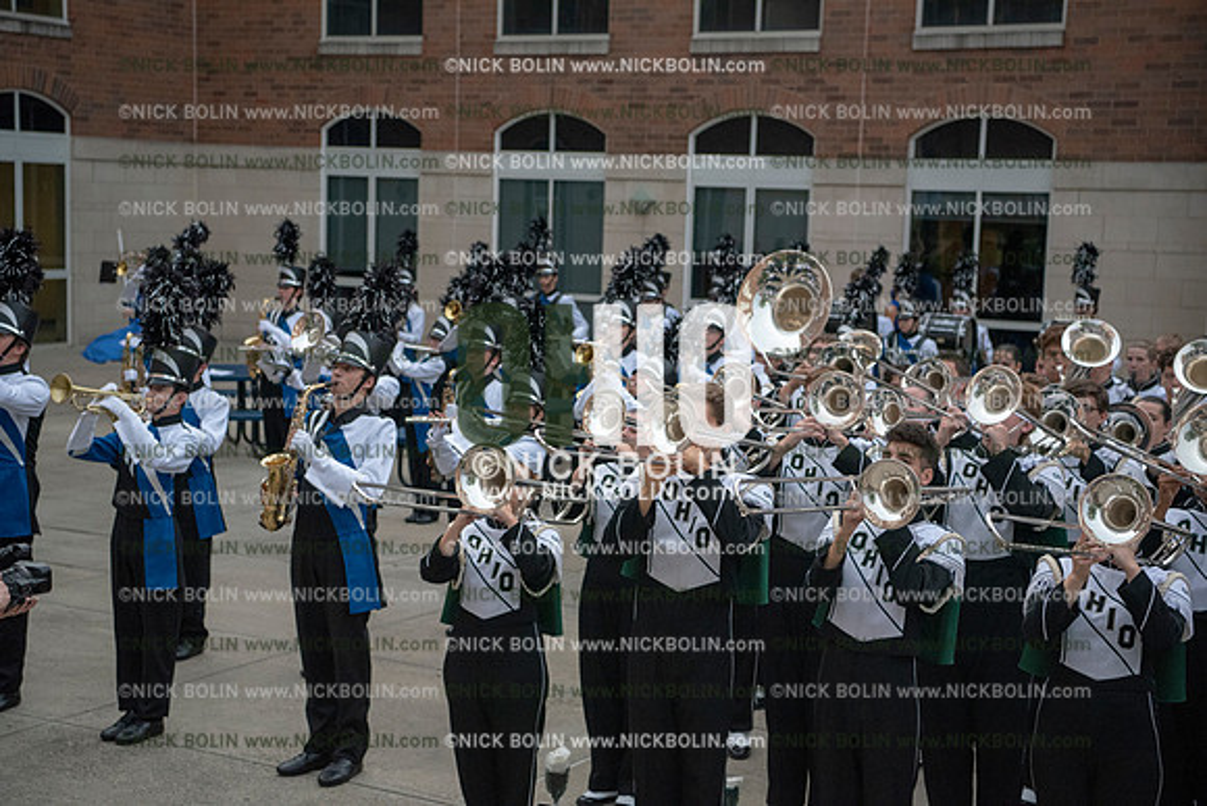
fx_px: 2012
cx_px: 604
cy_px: 403
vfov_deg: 22.6
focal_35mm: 60
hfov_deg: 33.4
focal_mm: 60
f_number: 3.5
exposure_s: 1/1600
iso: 3200
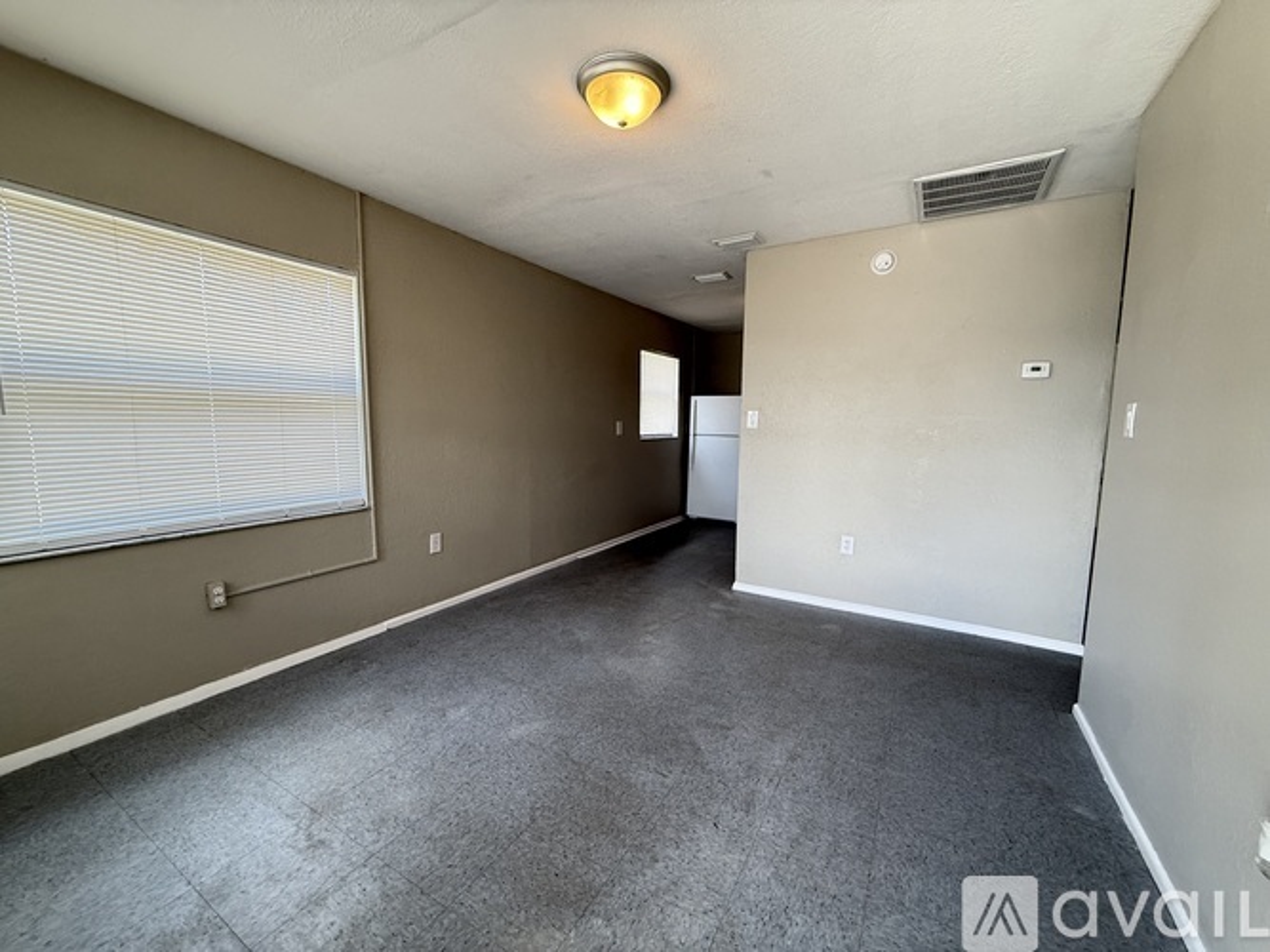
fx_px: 514
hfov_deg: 102.1
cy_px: 476
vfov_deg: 85.7
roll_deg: -0.9
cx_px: 635
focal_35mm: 14
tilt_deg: -6.3
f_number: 2.2
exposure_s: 1/120
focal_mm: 2.22
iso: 160
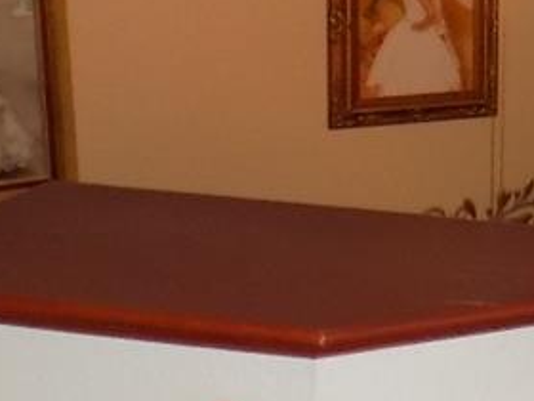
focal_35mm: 123
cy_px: 53
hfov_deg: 14.6
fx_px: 1897
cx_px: 868
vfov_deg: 12.0
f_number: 3.1
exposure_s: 1/30
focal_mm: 4
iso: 200
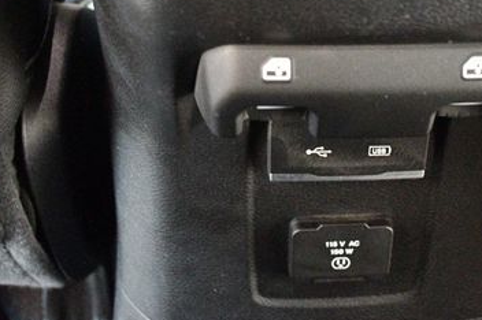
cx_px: 327
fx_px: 950
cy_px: 52
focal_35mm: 71
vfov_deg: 18.9
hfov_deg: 28.3
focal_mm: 26
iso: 12800
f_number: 3.8
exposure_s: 1/10
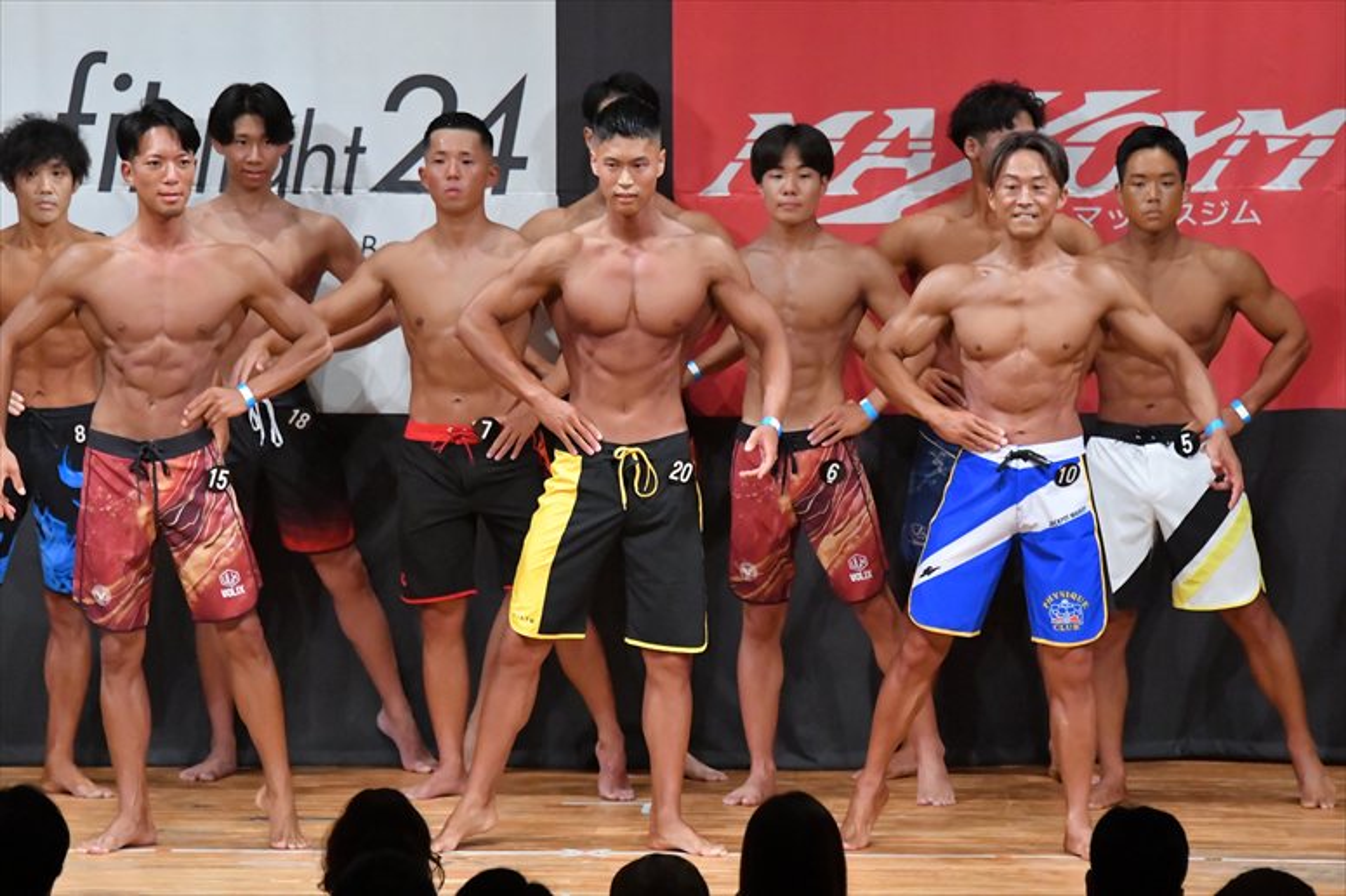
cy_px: 448
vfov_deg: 5.4
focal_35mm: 255
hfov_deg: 8.1
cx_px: 673
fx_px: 9530
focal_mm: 170
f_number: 5.6
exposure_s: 1/400
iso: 10000
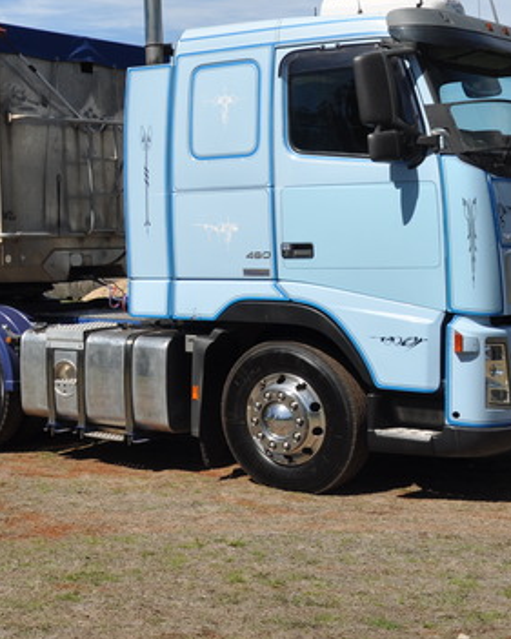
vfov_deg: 29.3
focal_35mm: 64
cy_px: 187
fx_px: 1209
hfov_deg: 22.4
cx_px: -62
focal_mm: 20
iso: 200
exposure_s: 1/250
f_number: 8
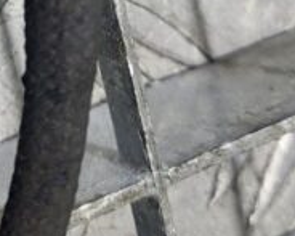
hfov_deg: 17.7
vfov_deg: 13.5
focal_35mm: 106
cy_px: -141
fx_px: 925
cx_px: 8
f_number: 1.8
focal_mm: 5.23
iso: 125
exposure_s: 1/50
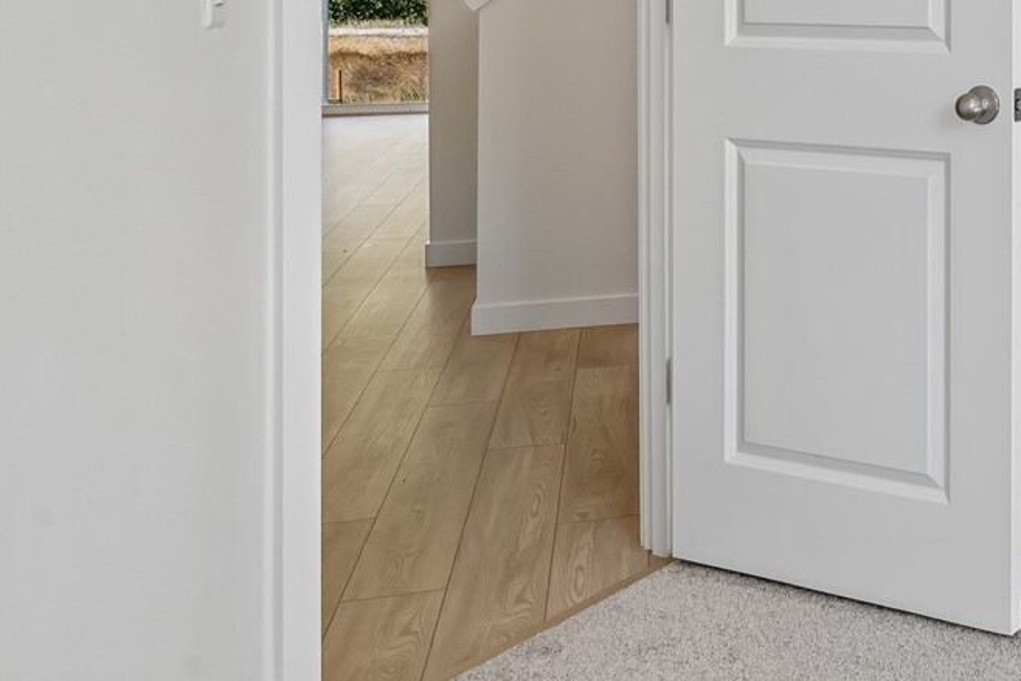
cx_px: 1113
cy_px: -54
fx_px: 1390
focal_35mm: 49
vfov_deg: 25.7
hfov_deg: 34.9
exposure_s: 1/80
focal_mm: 19
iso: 400
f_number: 8
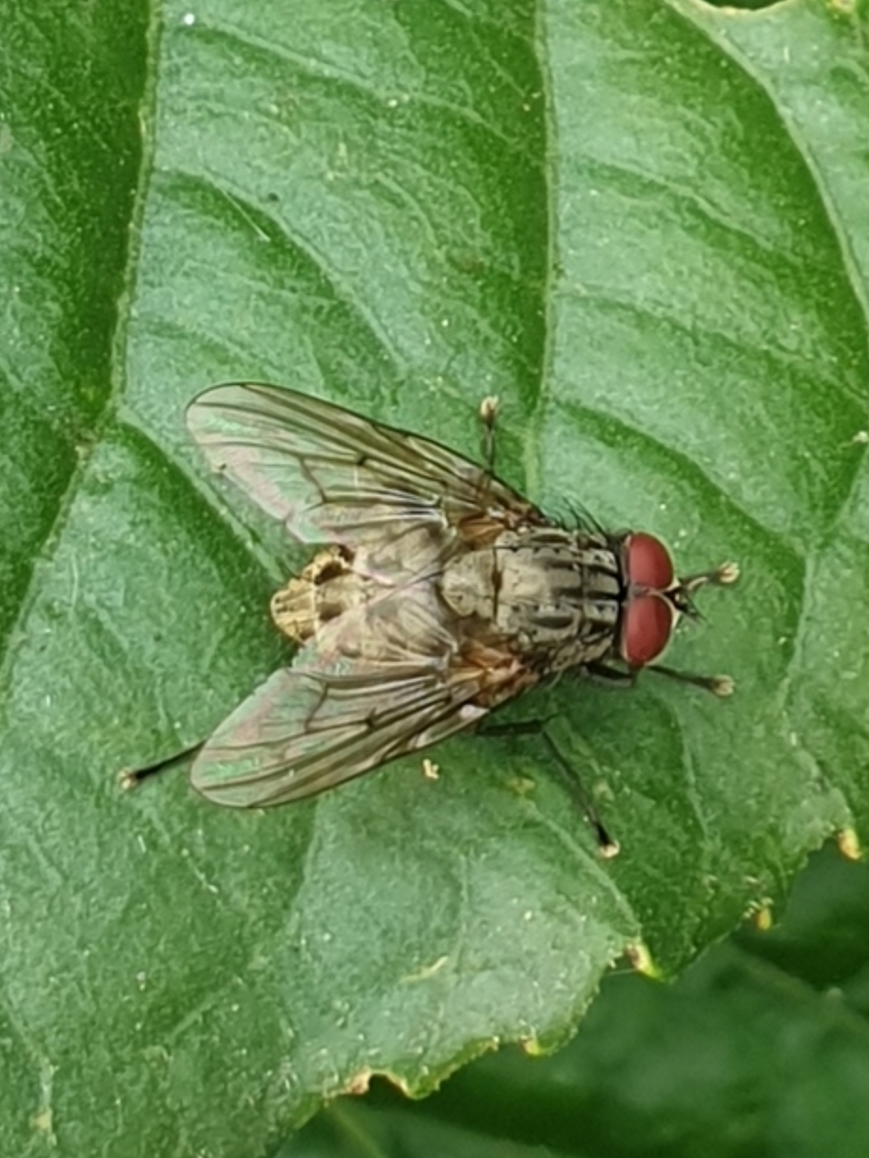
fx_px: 904
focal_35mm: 27
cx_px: 436
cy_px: 600
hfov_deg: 51.4
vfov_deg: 65.3
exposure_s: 1/100
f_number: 2.4
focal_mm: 4.3
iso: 80
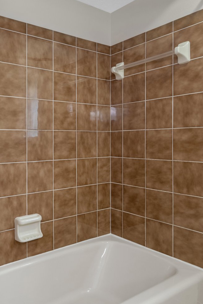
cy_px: 133
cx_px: 59
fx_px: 254
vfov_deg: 61.7
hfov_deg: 42.7
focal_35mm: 30
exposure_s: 1/2.5
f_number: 8
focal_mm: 19
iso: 320
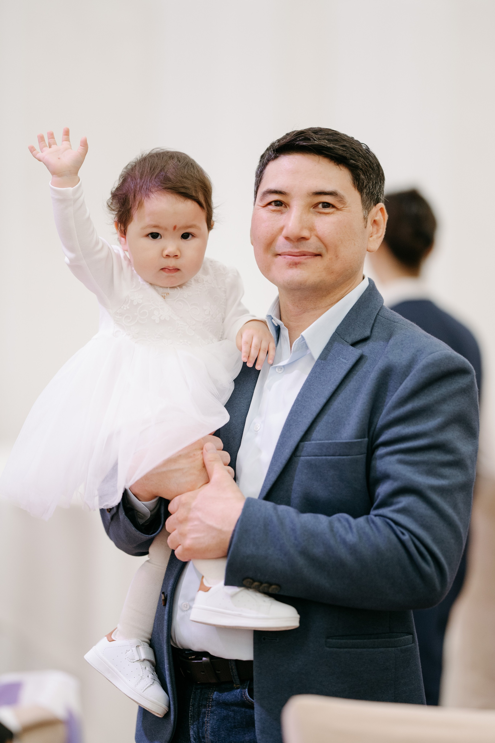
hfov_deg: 10.2
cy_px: 372
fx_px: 2786
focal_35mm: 135
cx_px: 248
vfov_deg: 15.2
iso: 1600
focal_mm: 135
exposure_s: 1/400
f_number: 1.8
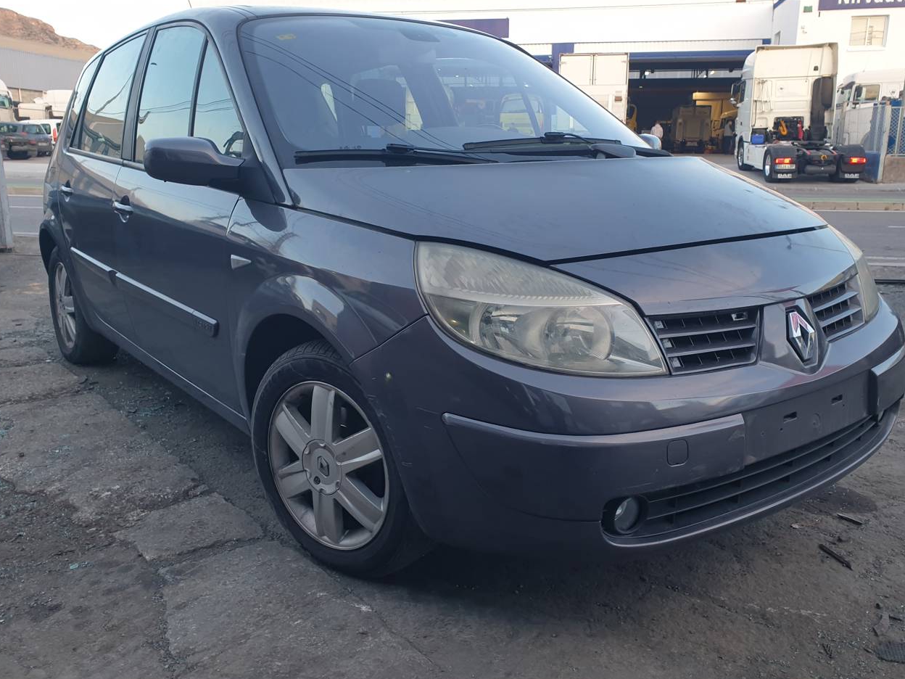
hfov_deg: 60.0
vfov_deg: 46.8
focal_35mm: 30
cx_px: 453
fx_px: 784
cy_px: 326
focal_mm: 4.3
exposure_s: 1/50
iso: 50
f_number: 2.4
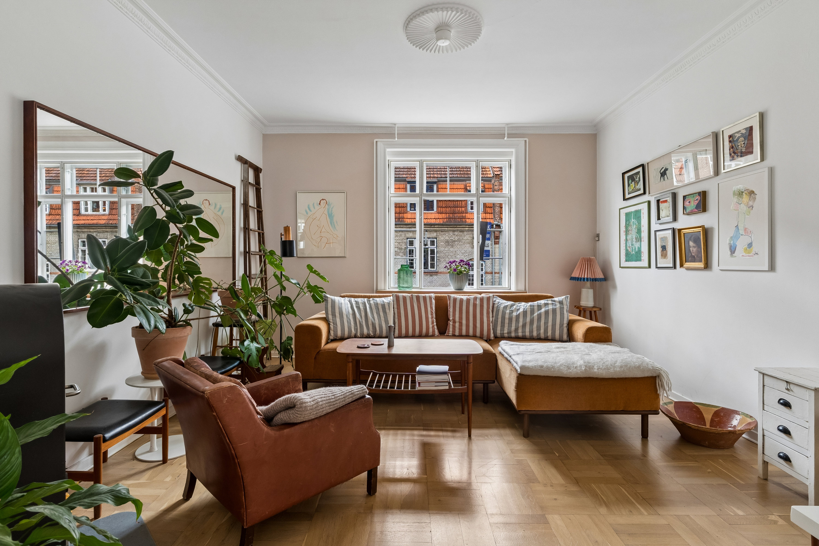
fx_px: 406
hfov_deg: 90.5
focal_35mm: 18
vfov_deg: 67.8
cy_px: 273
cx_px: 410
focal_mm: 11.9
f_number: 7.1
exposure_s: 1/13
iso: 400
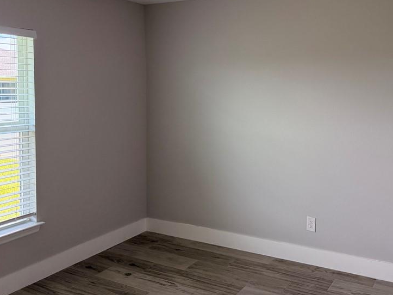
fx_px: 386
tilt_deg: -1.9
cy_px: 97
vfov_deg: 41.2
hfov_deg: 52.6
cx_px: 272
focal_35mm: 34
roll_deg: +0.0
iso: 200
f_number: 1.78
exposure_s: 1/189
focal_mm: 6.76
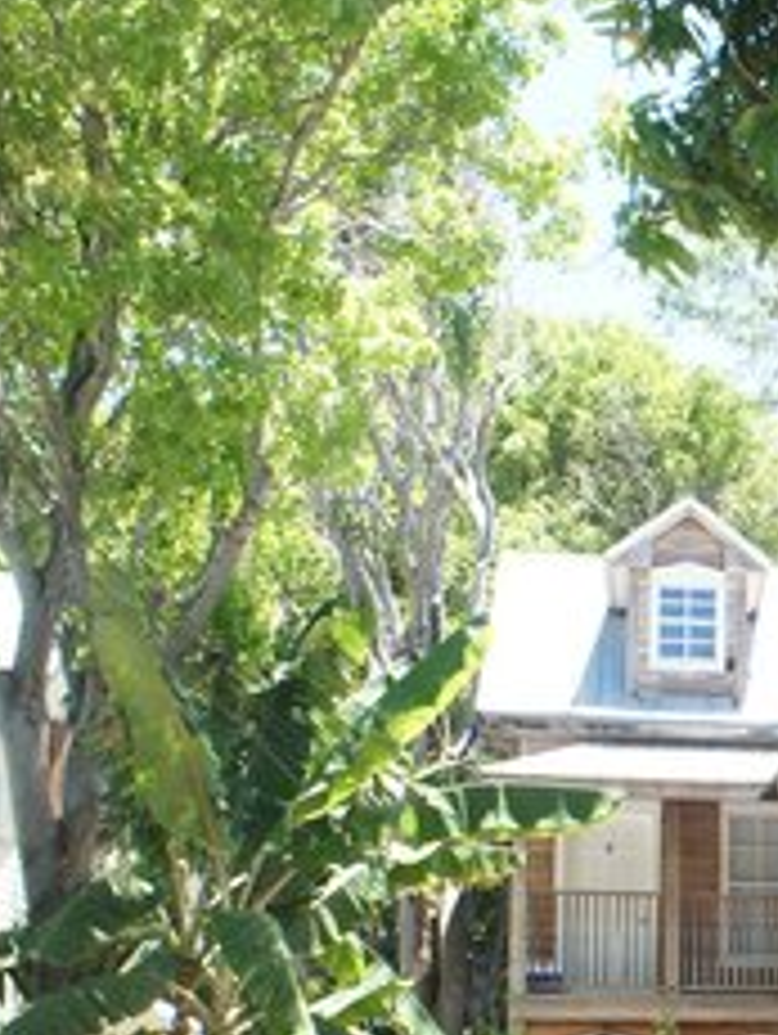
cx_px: 998
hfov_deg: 21.0
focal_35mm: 64
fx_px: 1914
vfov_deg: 29.1
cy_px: 916
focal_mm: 16
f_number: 4.5
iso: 250
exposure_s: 1/250
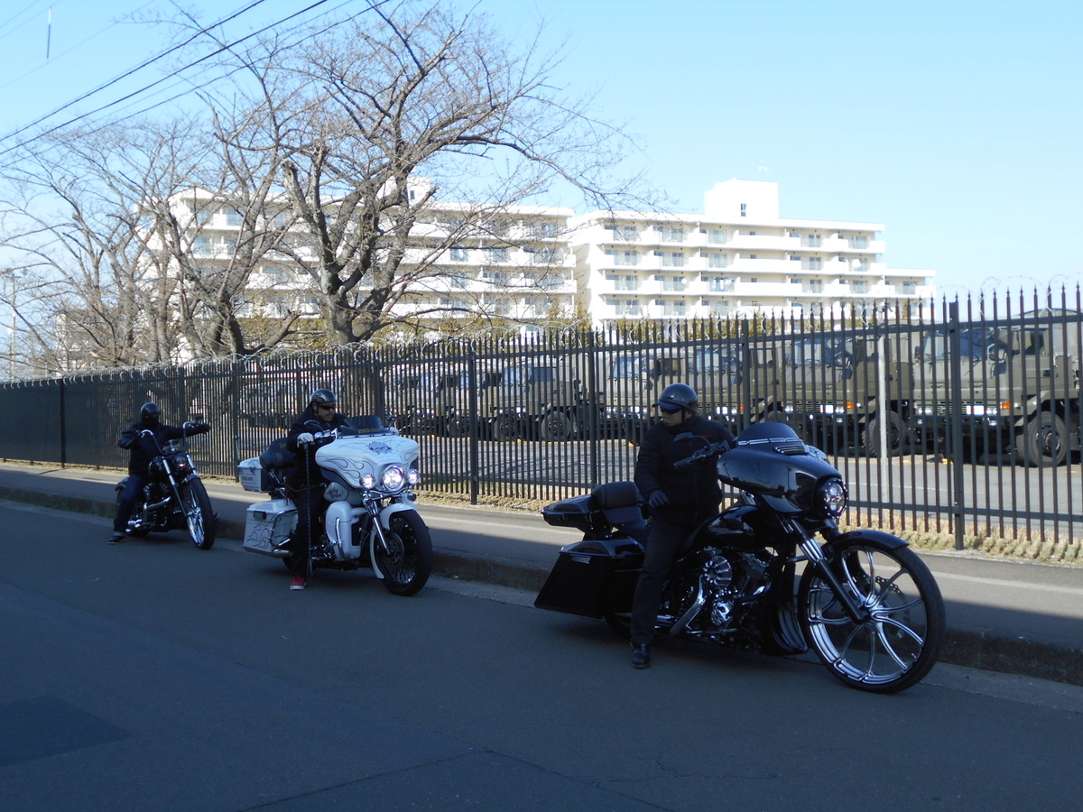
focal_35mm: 39
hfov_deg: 47.9
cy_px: 406
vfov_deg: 36.8
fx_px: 1220
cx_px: 542
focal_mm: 6.7
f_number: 3.9
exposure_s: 1/400
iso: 80
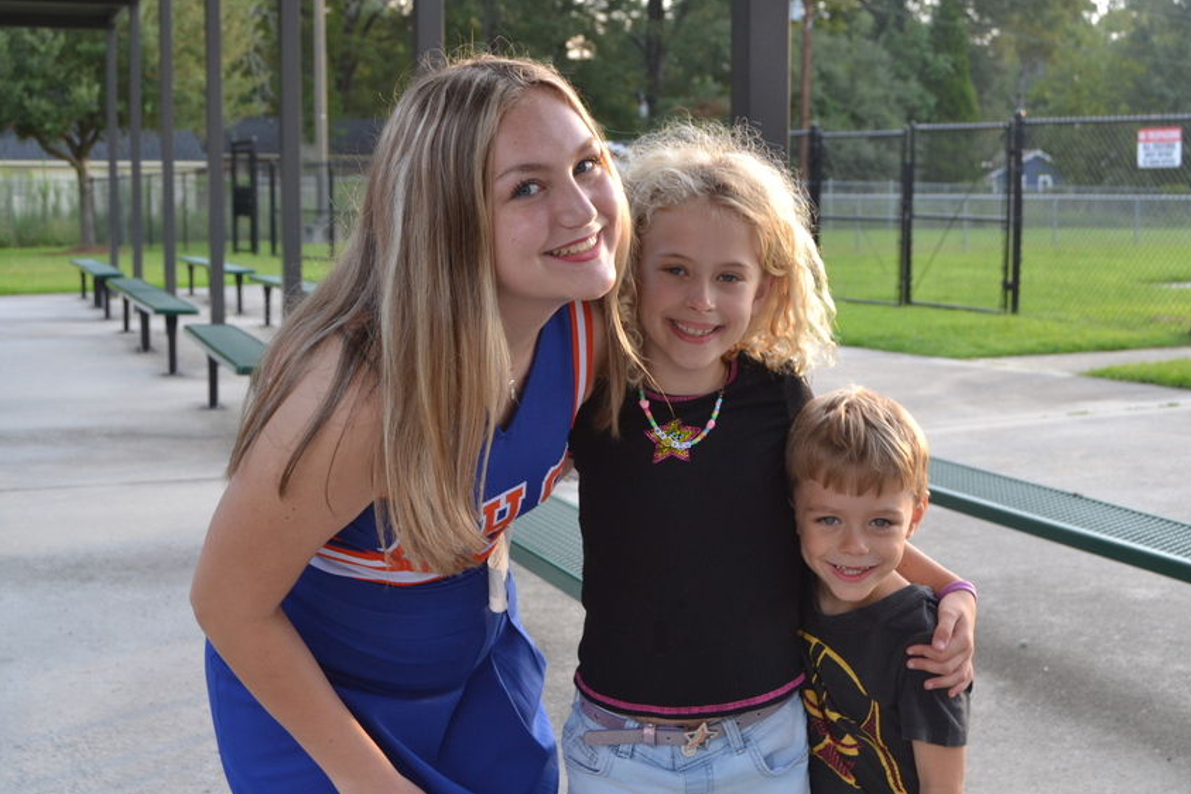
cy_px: 348
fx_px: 1687
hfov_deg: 38.9
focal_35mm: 51
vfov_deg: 26.5
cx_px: 620
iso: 360
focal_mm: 28
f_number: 5.6
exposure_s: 1/125
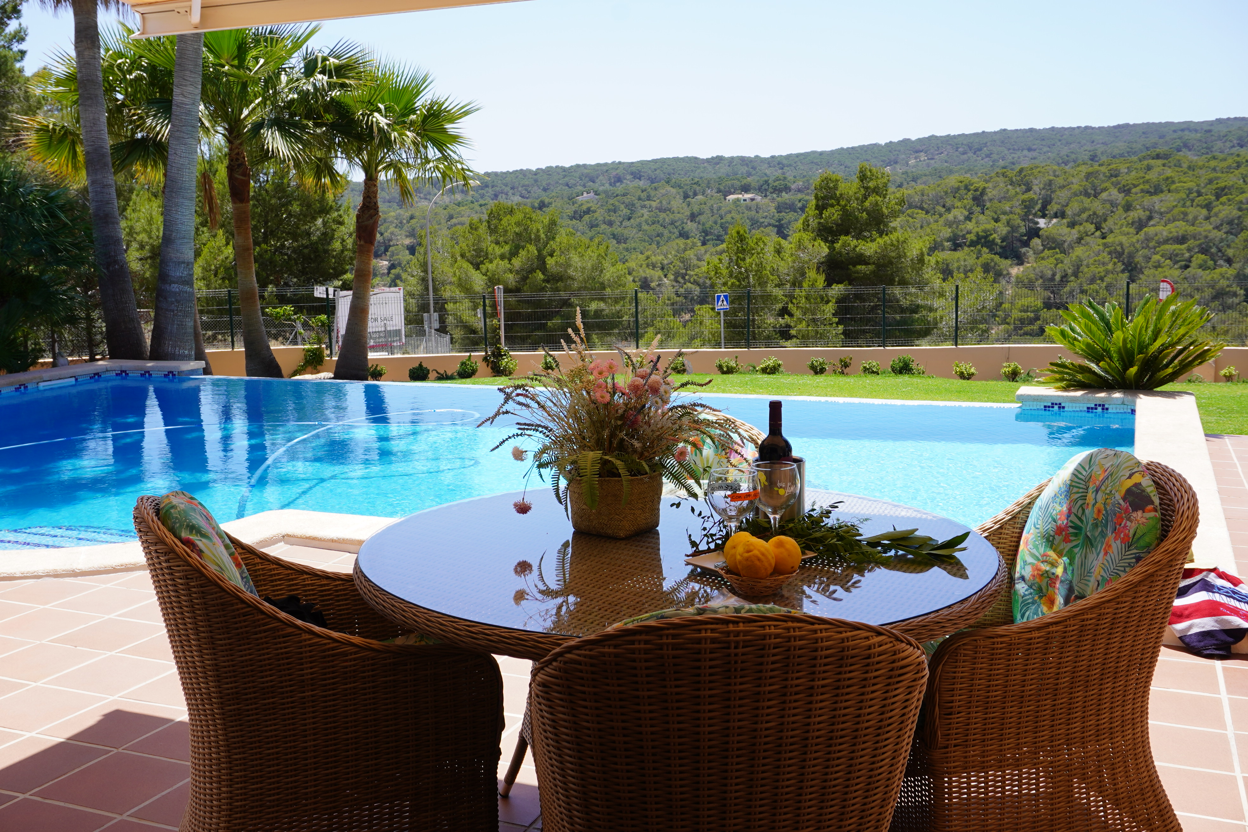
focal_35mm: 34
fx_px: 1179
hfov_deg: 55.8
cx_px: 624
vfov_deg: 38.9
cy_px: 416
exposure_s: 1/125
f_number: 9
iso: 100
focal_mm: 23
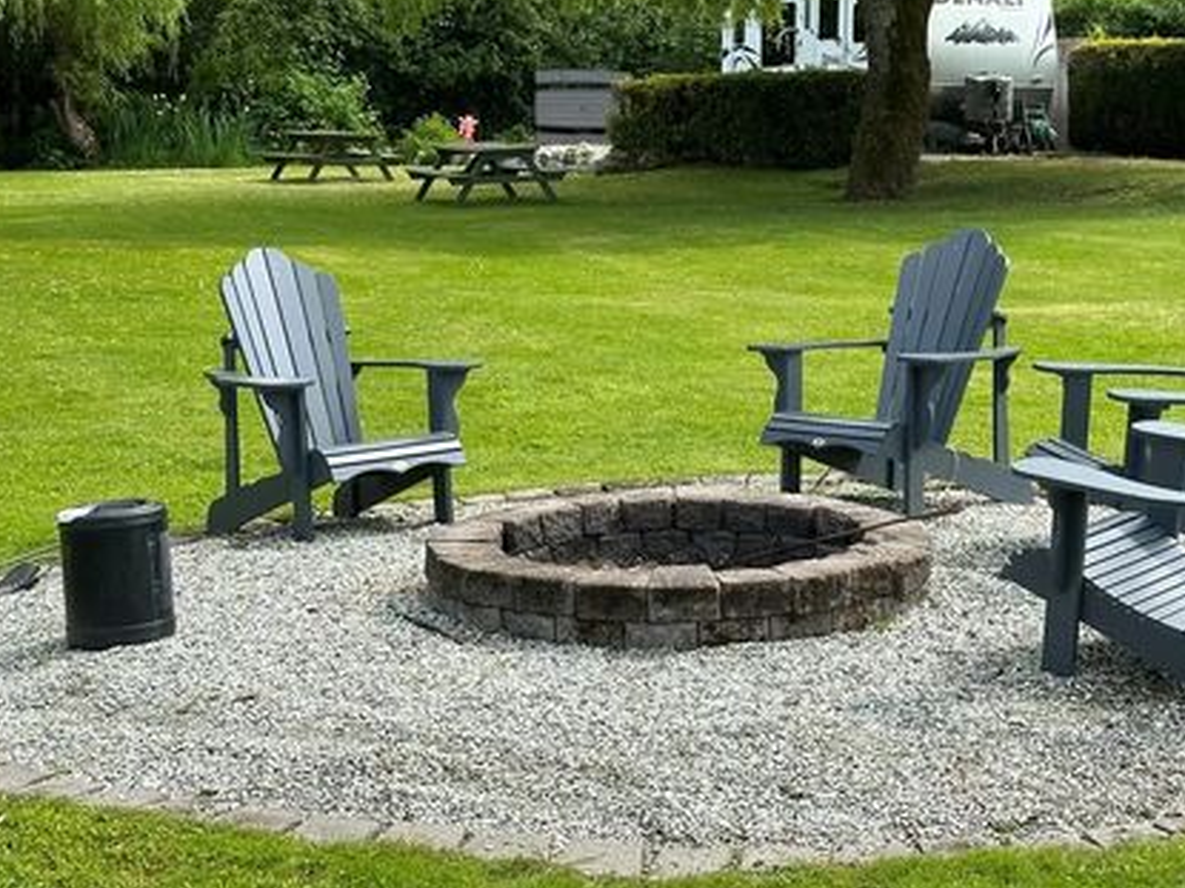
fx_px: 2532
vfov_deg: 19.8
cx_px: 740
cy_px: 320
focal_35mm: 74
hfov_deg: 26.3
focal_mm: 6.86
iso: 64
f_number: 1.78
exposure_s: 1/2028
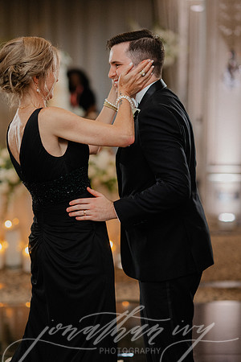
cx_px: 120
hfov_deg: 16.1
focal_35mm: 85
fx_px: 853
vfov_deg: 23.9
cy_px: 181
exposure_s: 1/160
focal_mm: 85
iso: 2000
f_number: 2
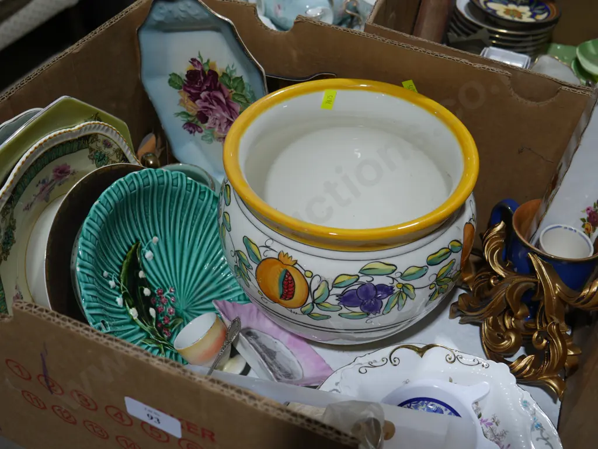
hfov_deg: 46.8
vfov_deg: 36.0
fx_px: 691
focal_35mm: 40
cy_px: 224
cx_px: 299
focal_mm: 20
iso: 200
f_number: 4.4
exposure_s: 1/100
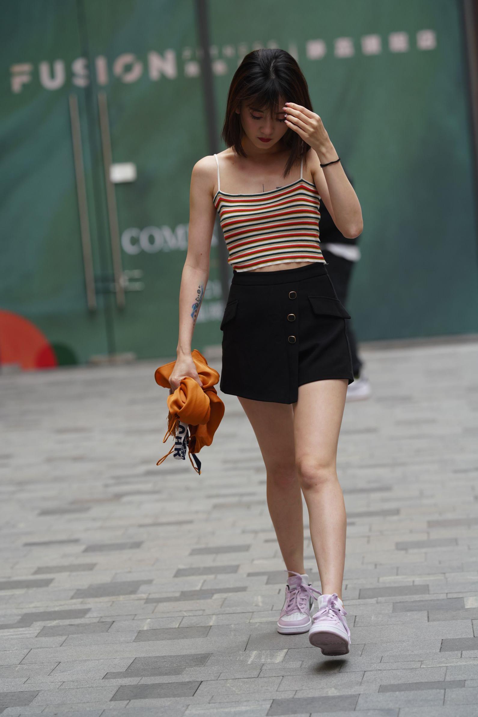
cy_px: 358
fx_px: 2687
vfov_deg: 15.2
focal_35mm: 135
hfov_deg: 10.2
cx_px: 239
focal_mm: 135
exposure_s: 1/500
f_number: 3.5
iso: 640
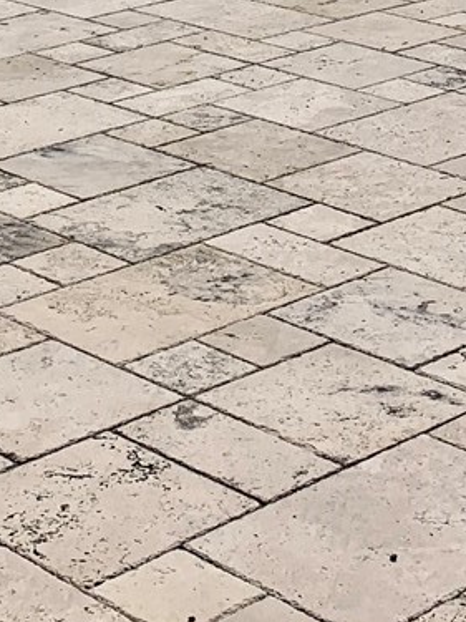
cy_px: -453
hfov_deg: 13.3
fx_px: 1994
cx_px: 136
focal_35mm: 111
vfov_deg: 15.5
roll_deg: +0.5
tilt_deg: +2.8
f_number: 1.8
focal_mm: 4.25
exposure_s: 1/8696
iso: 25
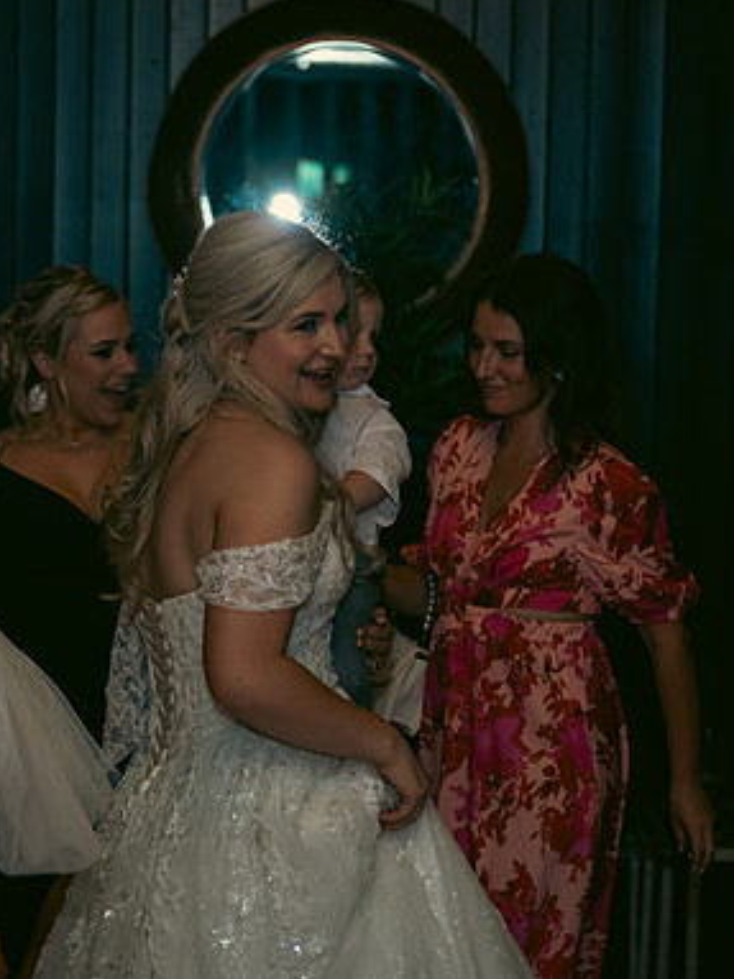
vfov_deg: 19.3
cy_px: 487
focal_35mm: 102
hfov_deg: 14.5
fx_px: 2885
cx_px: 238
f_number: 3.5
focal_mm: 70
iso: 640
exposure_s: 1/160
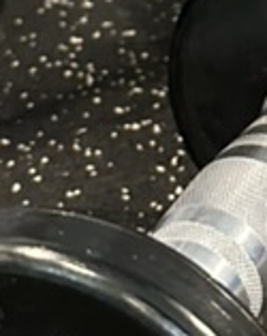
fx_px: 1516
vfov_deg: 12.2
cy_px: -133
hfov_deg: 9.8
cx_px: 376
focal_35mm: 153
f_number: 1.78
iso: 800
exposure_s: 1/40
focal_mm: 6.86
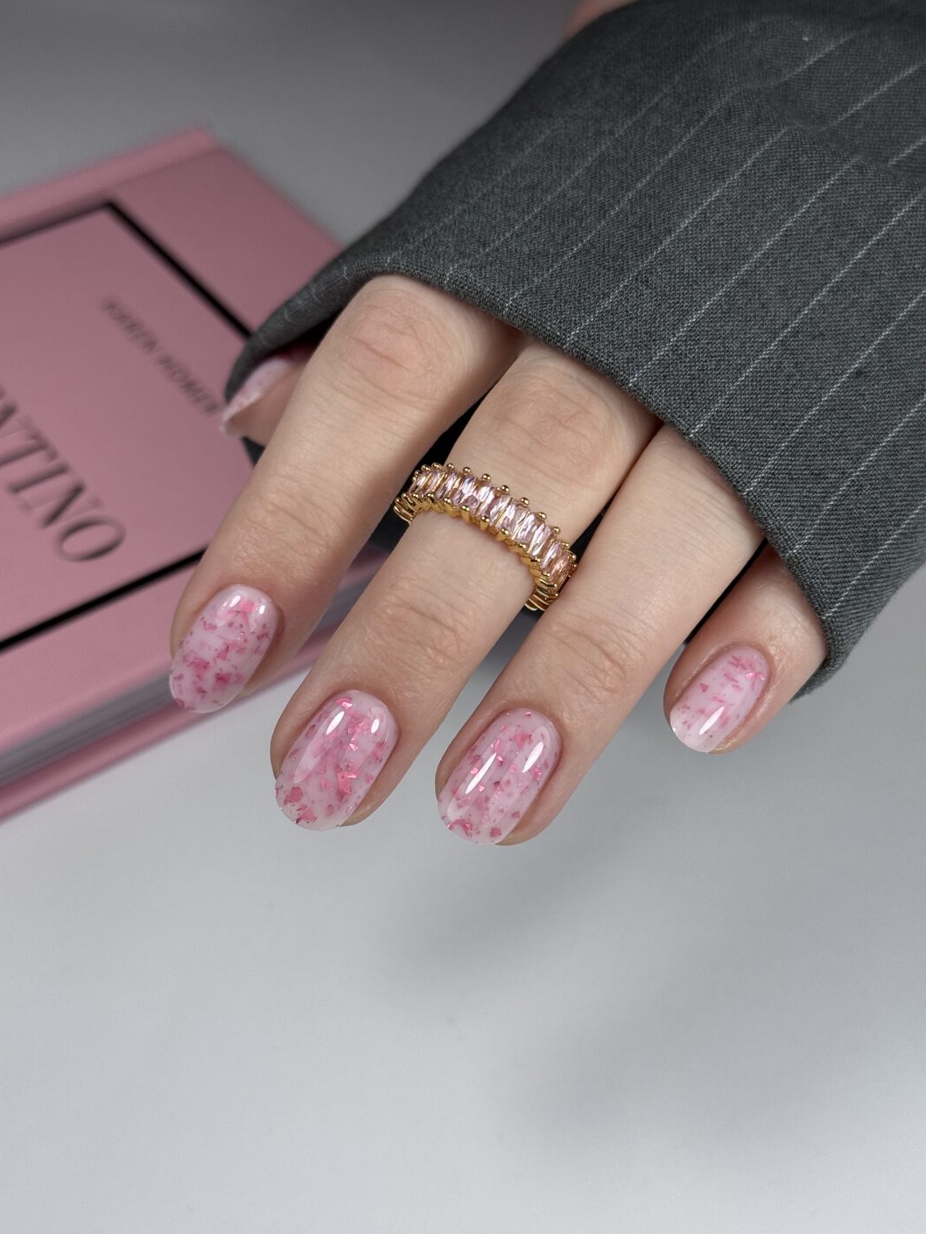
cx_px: 455
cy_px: 626
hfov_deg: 29.7
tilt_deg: -45.9
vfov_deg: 38.9
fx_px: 1748
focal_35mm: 49
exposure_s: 1/2110
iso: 64
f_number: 1.78
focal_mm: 6.76
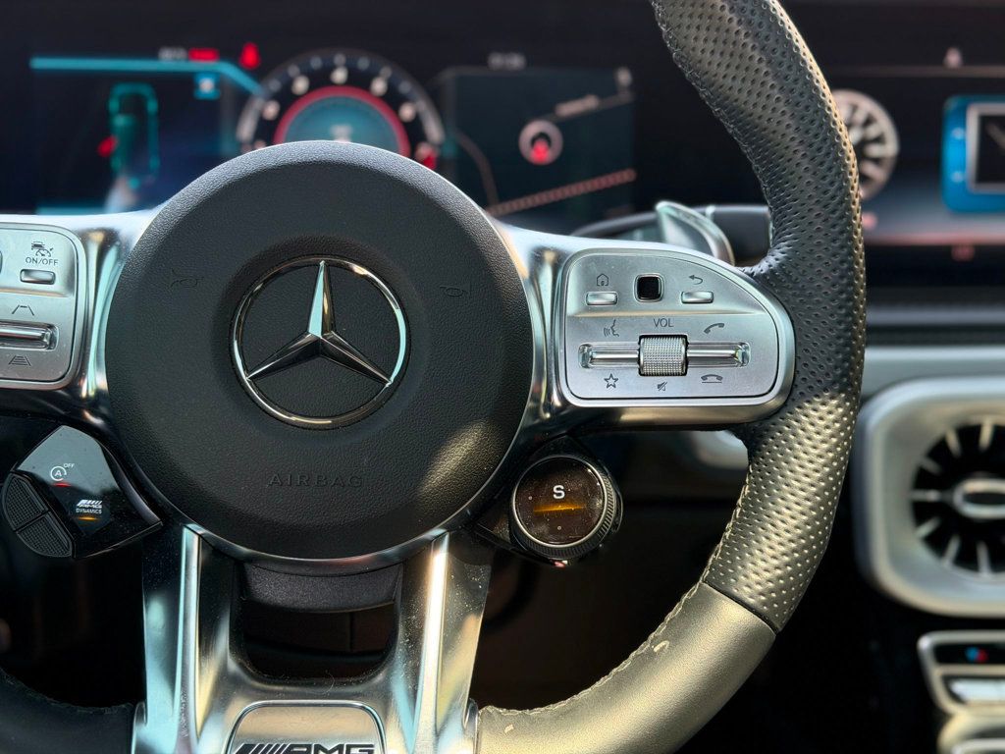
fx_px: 1394
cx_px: 502
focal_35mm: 48
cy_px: 377
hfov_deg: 39.7
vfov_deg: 30.3
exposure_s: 1/198
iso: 100
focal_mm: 6.76
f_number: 1.78
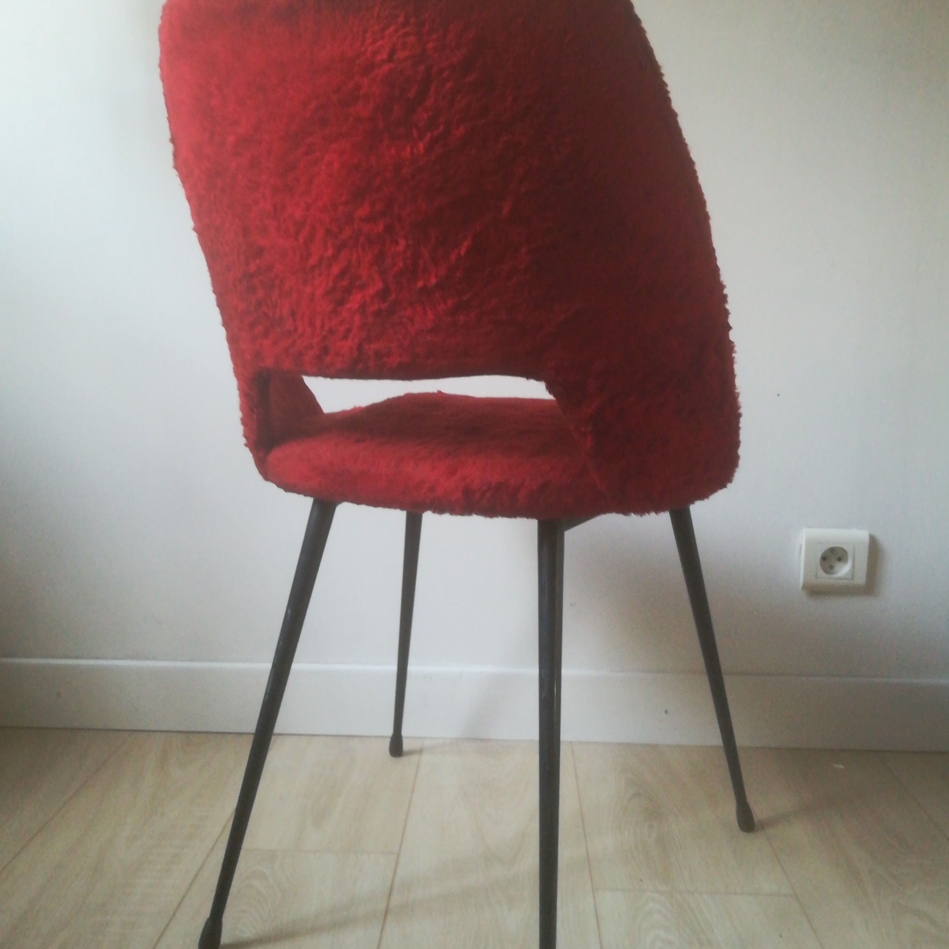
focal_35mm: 31
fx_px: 962
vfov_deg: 52.5
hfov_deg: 52.5
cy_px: 479
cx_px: 471
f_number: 2.2
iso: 320
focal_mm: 3.83
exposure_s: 1/33.3
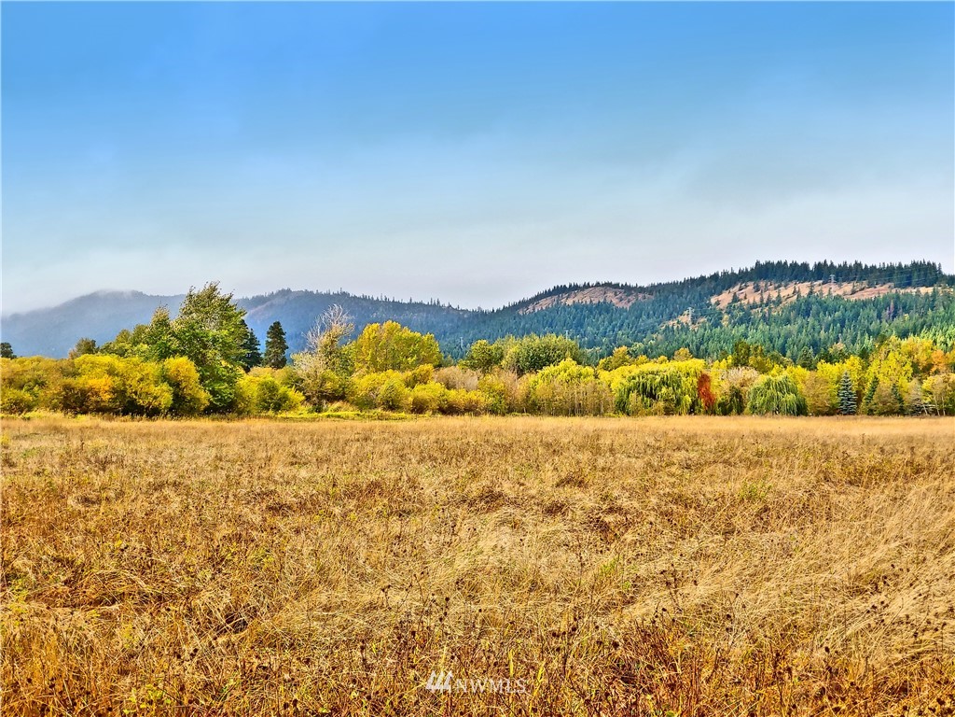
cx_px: 478
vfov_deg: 29.1
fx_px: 1379
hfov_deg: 38.2
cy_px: 358
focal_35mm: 50
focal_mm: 5.88
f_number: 2.4
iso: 50
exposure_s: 1/233
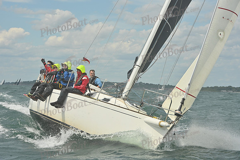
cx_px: 120
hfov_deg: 17.1
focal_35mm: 120
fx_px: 800
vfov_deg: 11.4
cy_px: 80
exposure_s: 1/1250
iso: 320
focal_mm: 120
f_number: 14
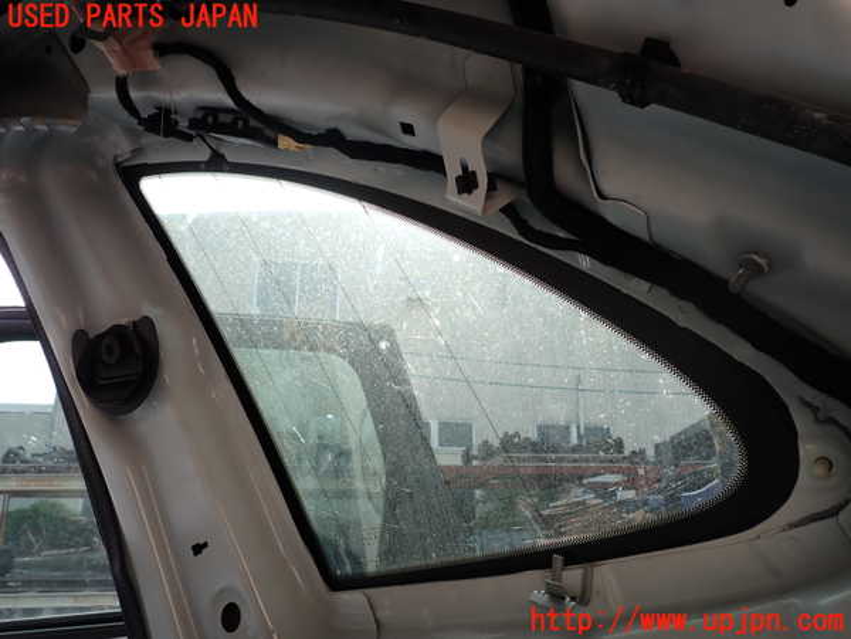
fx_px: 738
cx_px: 426
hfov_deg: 60.0
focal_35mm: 30
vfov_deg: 46.8
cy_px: 320
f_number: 3.2
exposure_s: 1/200
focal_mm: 5.4
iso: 100
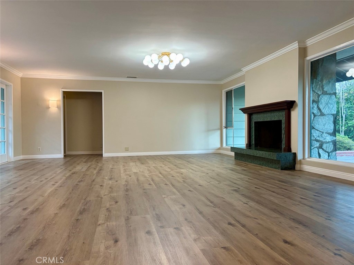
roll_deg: +1.5
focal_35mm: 26
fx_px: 266
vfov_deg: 53.1
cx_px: 177
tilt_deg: +0.6
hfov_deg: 67.3
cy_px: 132
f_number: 1.6
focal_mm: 5.96
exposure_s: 1/120
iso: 200
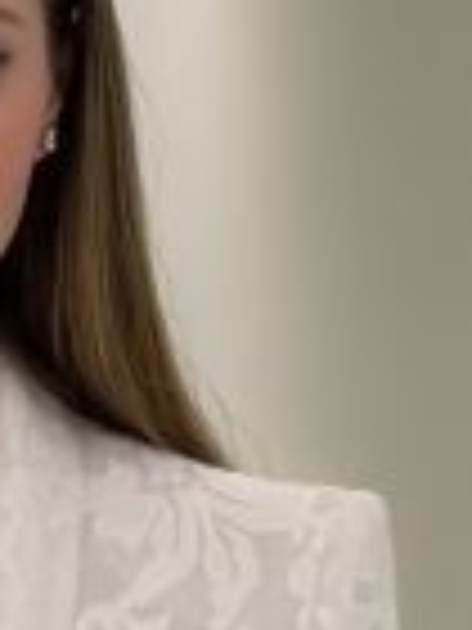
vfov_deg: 8.8
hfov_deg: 8.0
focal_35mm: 183
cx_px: -72
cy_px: 1892
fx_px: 3327
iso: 64
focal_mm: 6.76
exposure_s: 1/120
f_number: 1.78
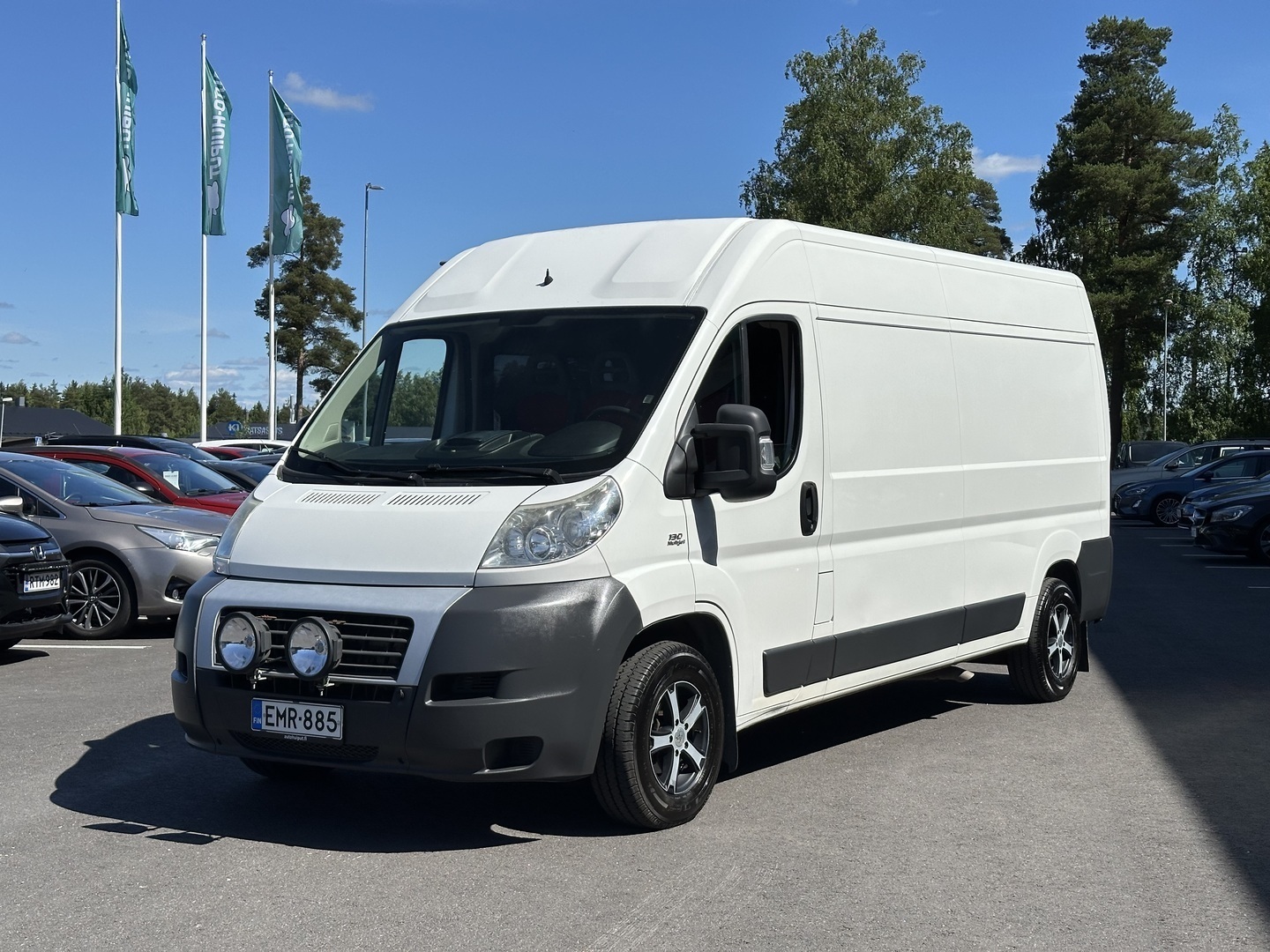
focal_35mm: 48
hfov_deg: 39.7
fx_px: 1761
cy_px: 476
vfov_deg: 30.3
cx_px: 635
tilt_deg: +0.6
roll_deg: -1.4
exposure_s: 1/7634
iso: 64
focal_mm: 6.86
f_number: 1.78
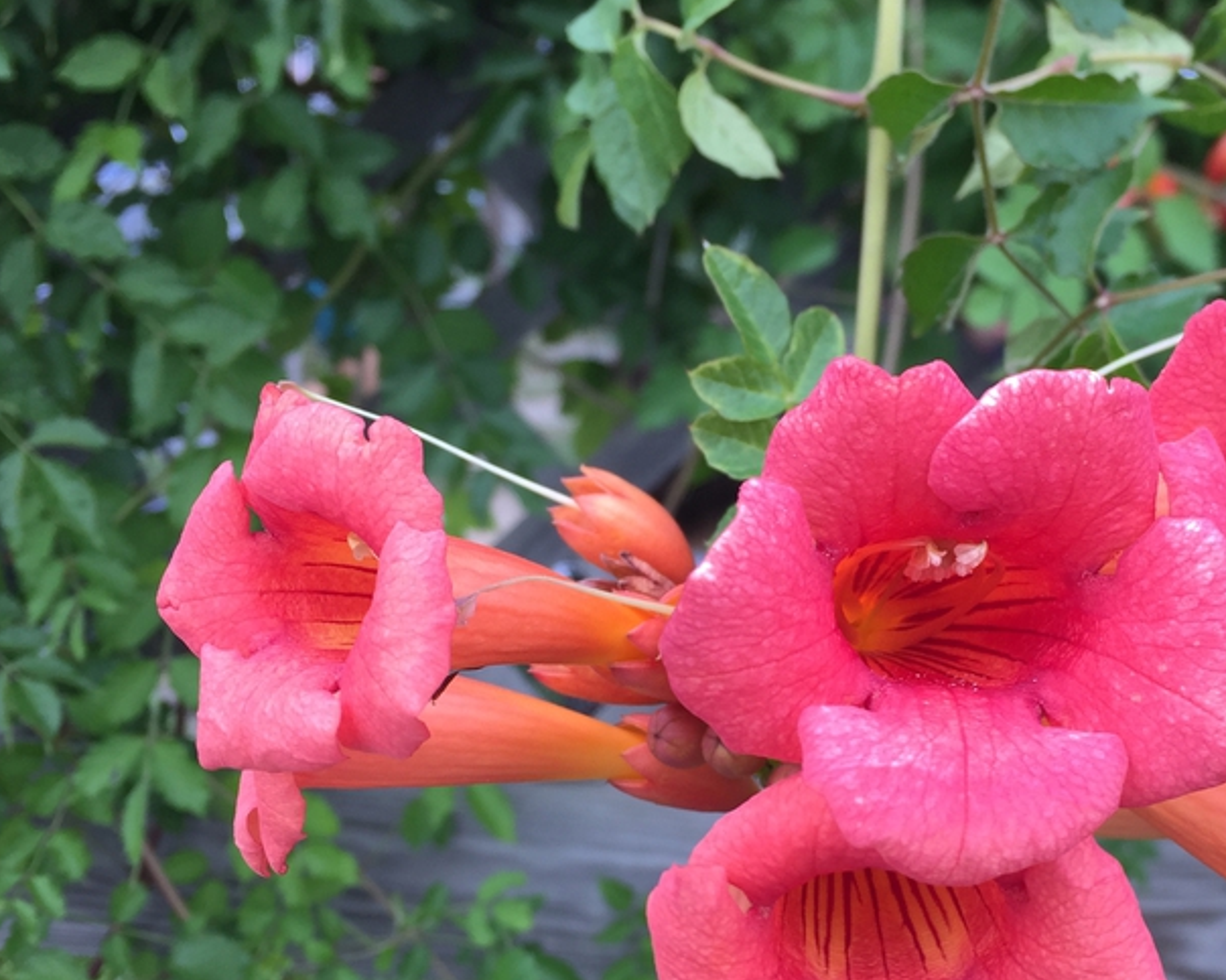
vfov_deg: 31.3
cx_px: 765
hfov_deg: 38.5
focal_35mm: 48
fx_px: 1741
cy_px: 621
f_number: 2.2
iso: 32
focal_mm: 4.15
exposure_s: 1/150
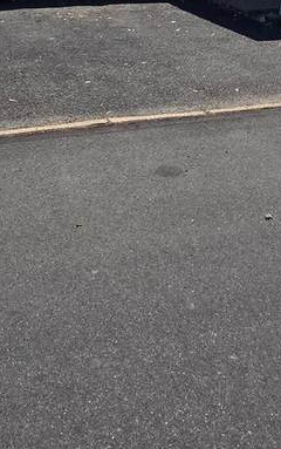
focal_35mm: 46
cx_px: 109
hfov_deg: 28.0
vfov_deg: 34.9
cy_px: -84
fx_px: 563
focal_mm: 2.2
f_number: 2.2
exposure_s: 1/2643
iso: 50
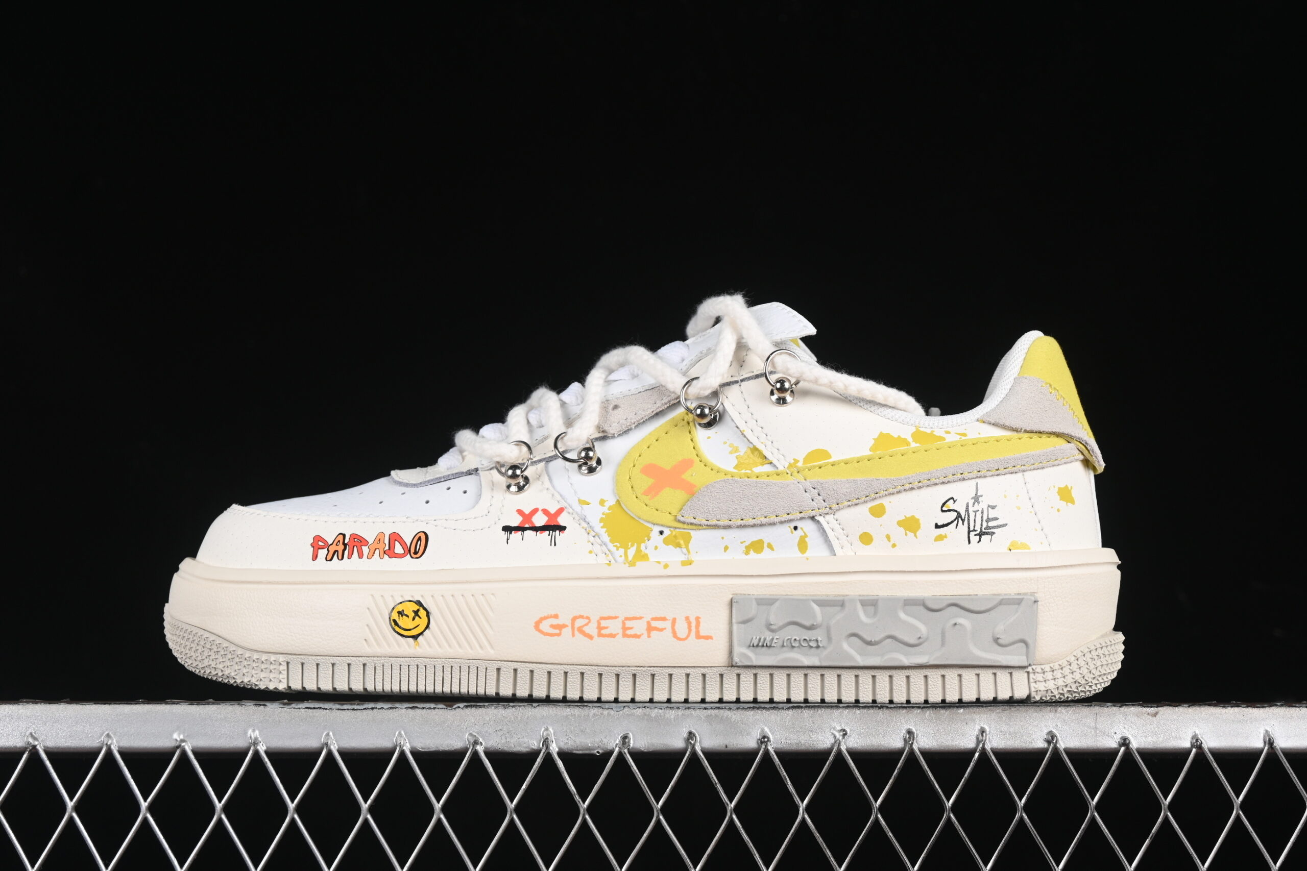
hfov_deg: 27.0
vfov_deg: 18.2
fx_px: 2723
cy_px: 436
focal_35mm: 75
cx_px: 654
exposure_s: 1/80
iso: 160
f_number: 8
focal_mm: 50
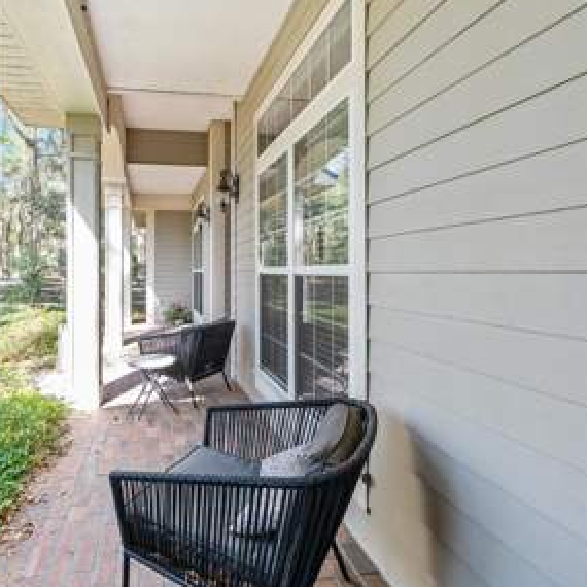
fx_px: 384
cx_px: 206
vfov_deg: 74.7
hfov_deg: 73.0
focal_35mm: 20
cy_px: 275
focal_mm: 14
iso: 400
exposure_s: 1/50
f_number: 7.1
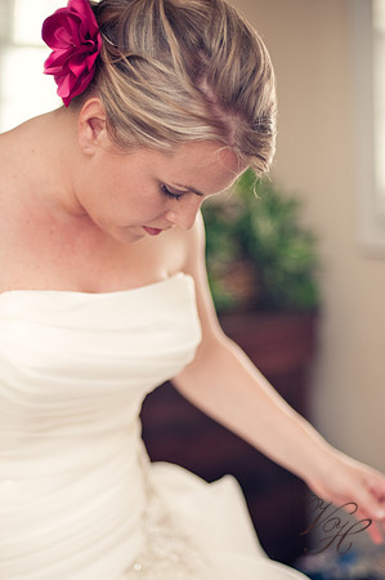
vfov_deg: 39.6
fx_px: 804
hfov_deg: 26.9
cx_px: 192
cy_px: 290
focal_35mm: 50
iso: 400
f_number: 1.4
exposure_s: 1/250
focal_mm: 50
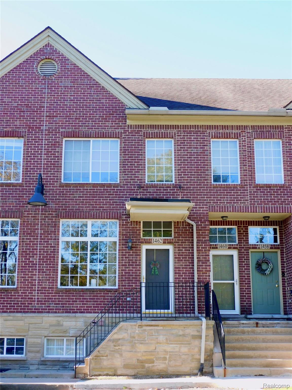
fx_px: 506
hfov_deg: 32.2
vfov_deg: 42.1
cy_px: 195
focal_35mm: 45
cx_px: 146
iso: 125
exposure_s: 1/125
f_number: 4
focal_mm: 8.1
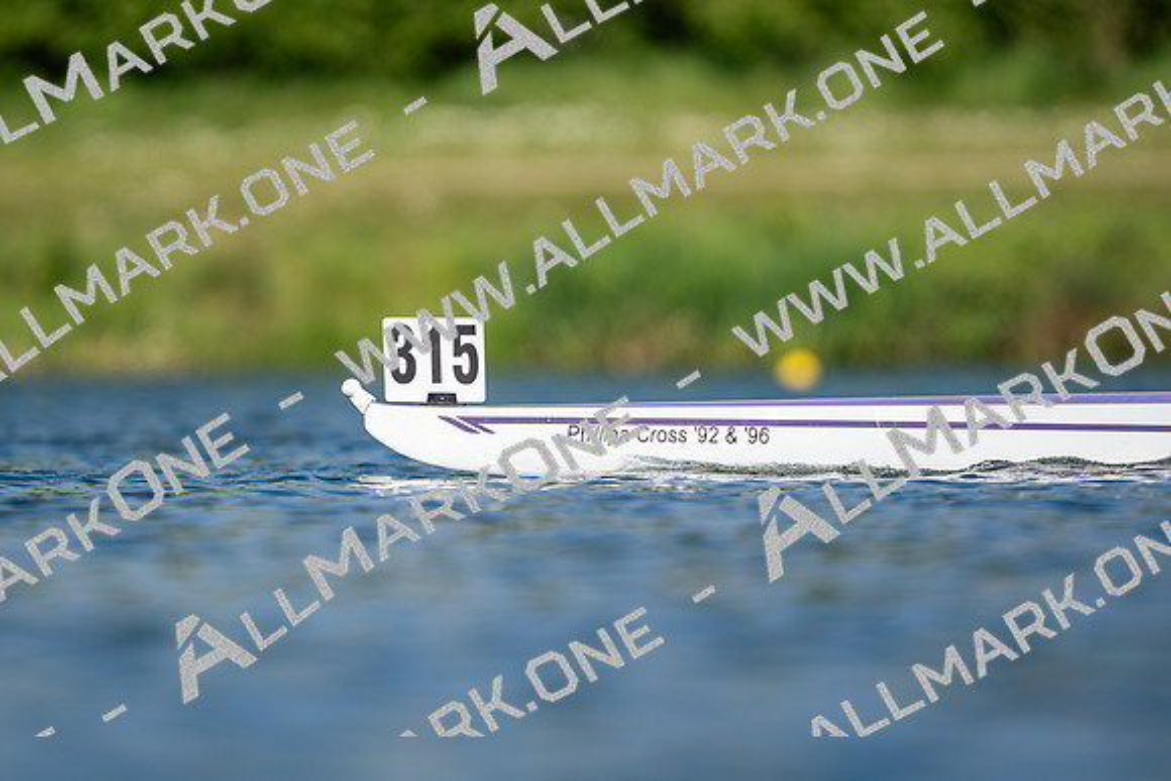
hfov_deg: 3.4
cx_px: 586
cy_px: 390
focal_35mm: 600
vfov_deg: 2.3
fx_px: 19520
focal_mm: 400
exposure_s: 1/2000
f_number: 3.2
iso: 100
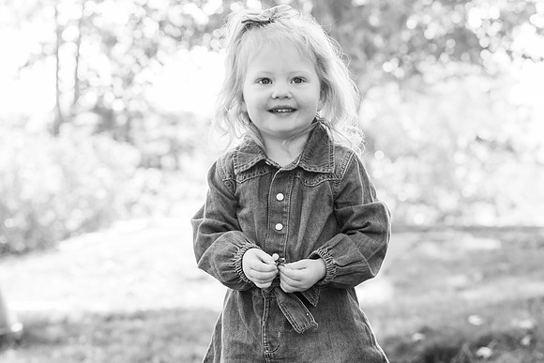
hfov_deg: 21.5
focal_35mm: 95
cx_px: 272
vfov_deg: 14.4
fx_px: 1436
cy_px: 182
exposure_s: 1/320
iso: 1600
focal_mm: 95
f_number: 6.3
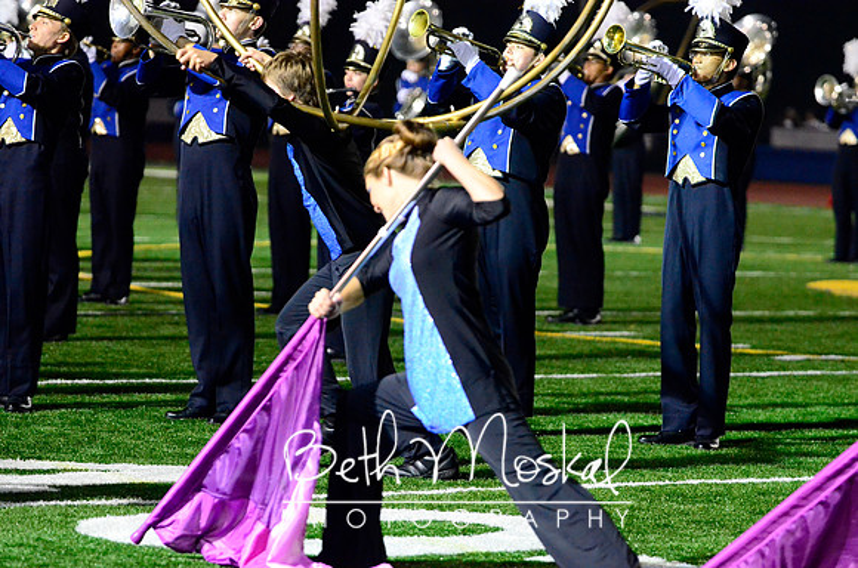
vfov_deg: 4.6
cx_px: 429
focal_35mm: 300
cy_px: 284
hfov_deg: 6.9
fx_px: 7134
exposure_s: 1/640
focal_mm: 200
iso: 6400
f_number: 3.2
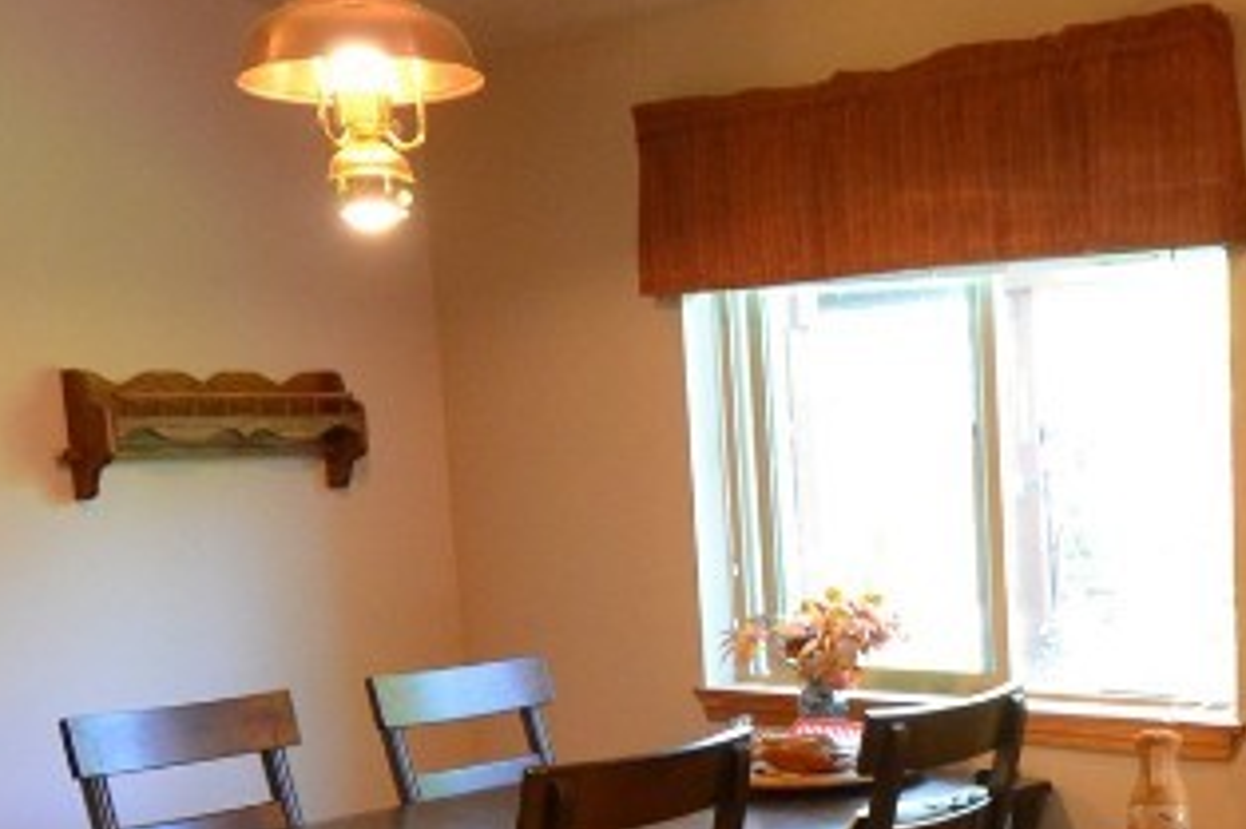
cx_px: 1127
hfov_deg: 34.2
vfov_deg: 24.1
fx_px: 1903
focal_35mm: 55
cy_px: 682
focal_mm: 10
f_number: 3.5
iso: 1250
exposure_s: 1/60
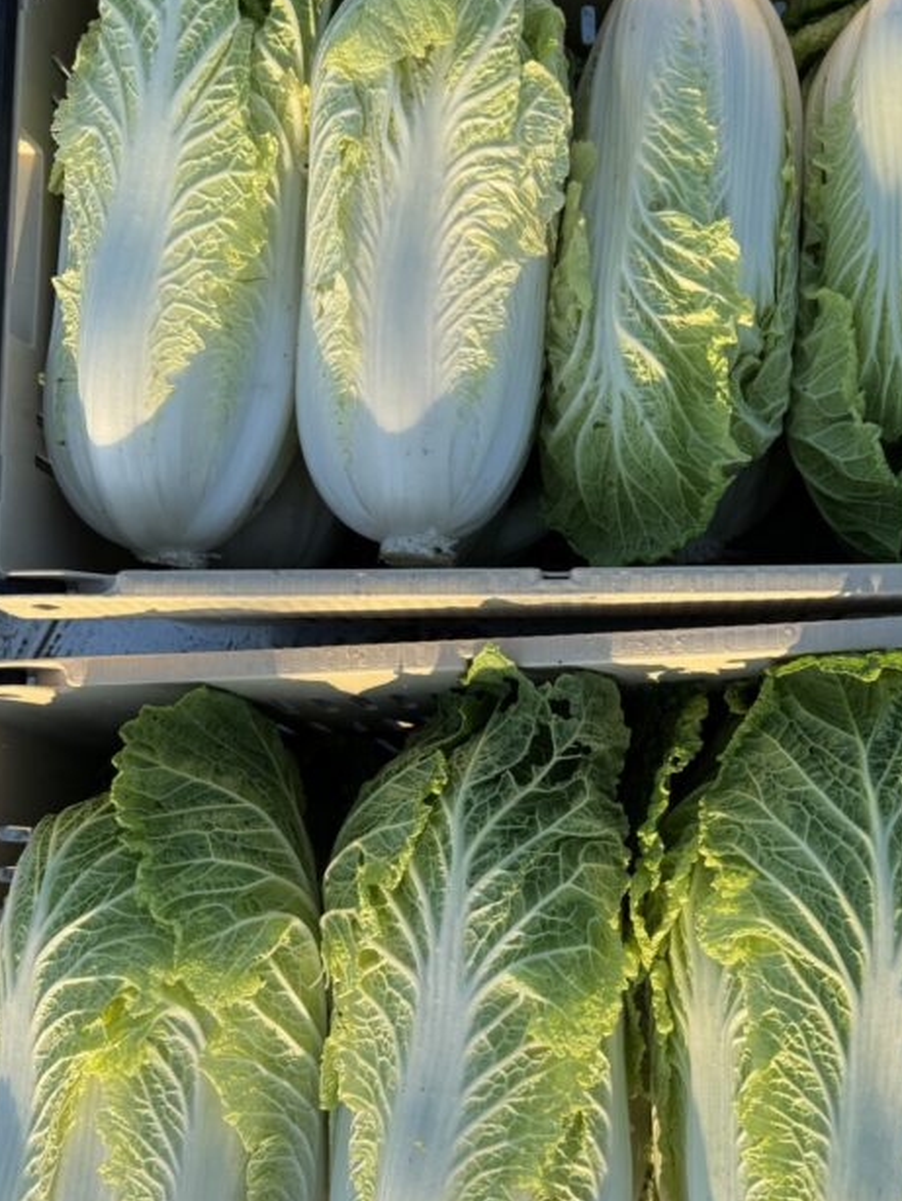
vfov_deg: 46.4
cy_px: 737
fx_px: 1389
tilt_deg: -84.3
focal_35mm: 40
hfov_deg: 35.8
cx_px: 550
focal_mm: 6.76
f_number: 1.78
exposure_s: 1/1456
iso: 80
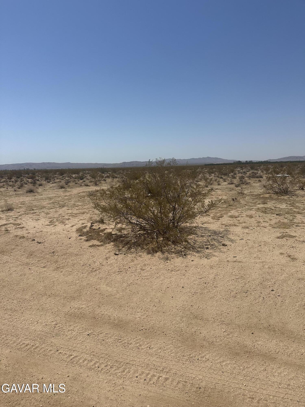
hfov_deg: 56.8
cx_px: 152
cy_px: 204
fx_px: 282
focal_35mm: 24
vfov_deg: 71.6
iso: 80
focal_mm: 6.86
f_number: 1.78
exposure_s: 1/12048
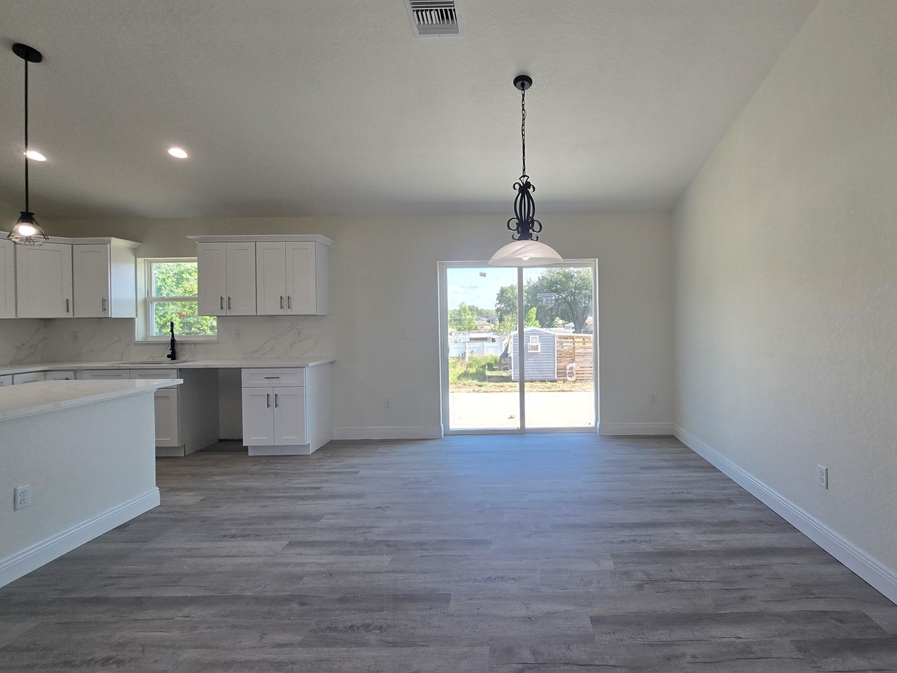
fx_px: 415
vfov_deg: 78.1
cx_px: 518
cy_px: 321
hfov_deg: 93.8
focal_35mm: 16
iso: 50
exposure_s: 1/185
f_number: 2.2
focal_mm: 2.2
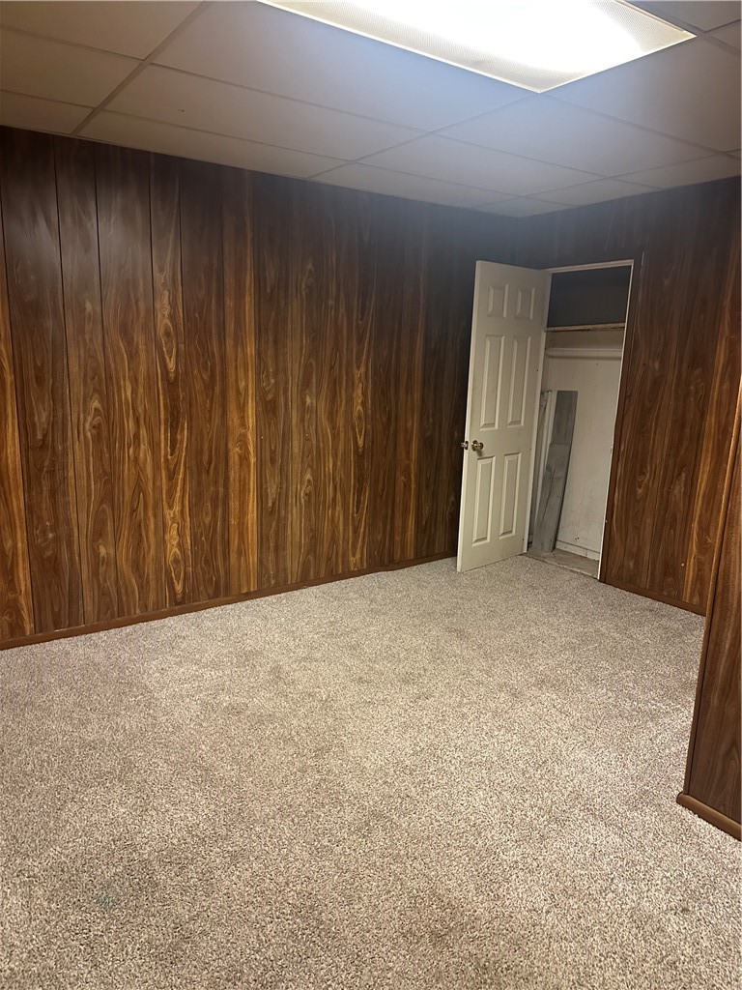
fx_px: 686
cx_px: 371
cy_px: 495
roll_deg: -4.7
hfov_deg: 56.8
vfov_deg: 71.6
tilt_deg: -12.2
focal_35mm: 24
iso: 640
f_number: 1.78
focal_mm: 6.86
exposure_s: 1/60
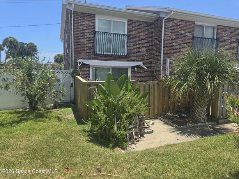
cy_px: 86
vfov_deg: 56.8
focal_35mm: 24
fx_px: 166
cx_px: 123
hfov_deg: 71.6
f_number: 1.7
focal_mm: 6.3
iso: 12
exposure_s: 1/640
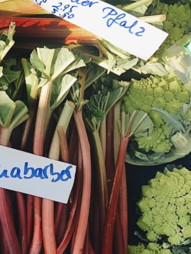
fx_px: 485
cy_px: 210
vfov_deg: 28.6
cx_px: 13
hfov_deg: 21.7
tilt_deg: -76.6
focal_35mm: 66
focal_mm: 3.99
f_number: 1.8
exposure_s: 1/296
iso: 20
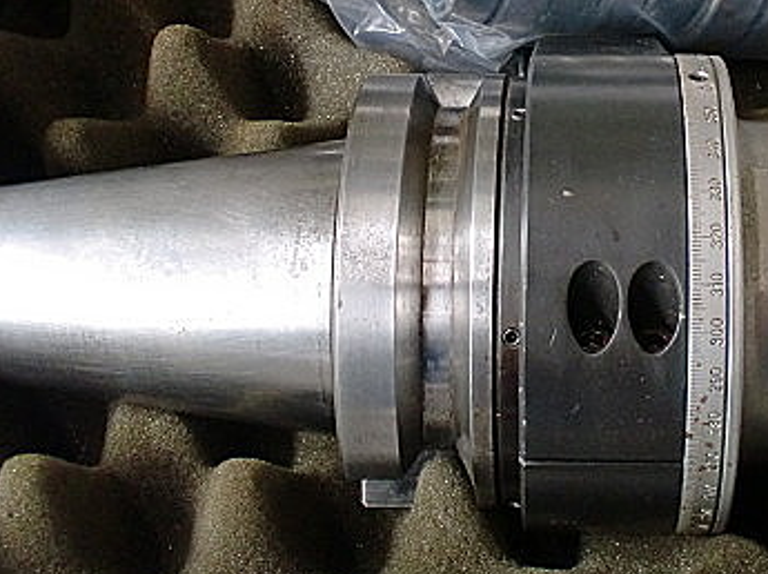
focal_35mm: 65
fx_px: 1441
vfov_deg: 22.3
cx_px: 565
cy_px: 122
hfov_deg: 29.4
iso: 200
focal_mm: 6.3
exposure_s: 1/60
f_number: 3.1
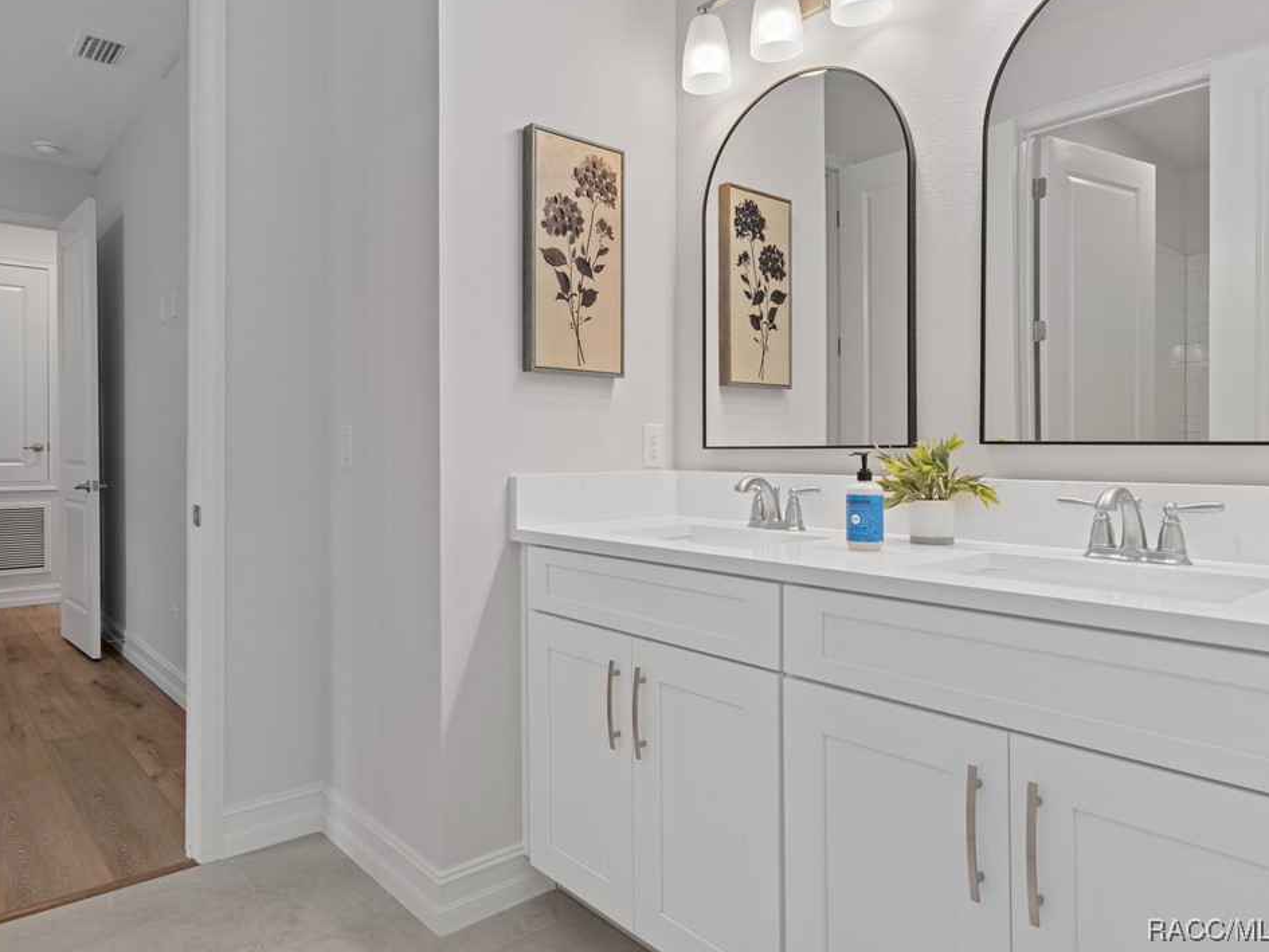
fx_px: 790
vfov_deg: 62.1
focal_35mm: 22
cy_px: 471
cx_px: 587
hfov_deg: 77.4
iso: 320
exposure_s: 1/2.5
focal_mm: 13
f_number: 8
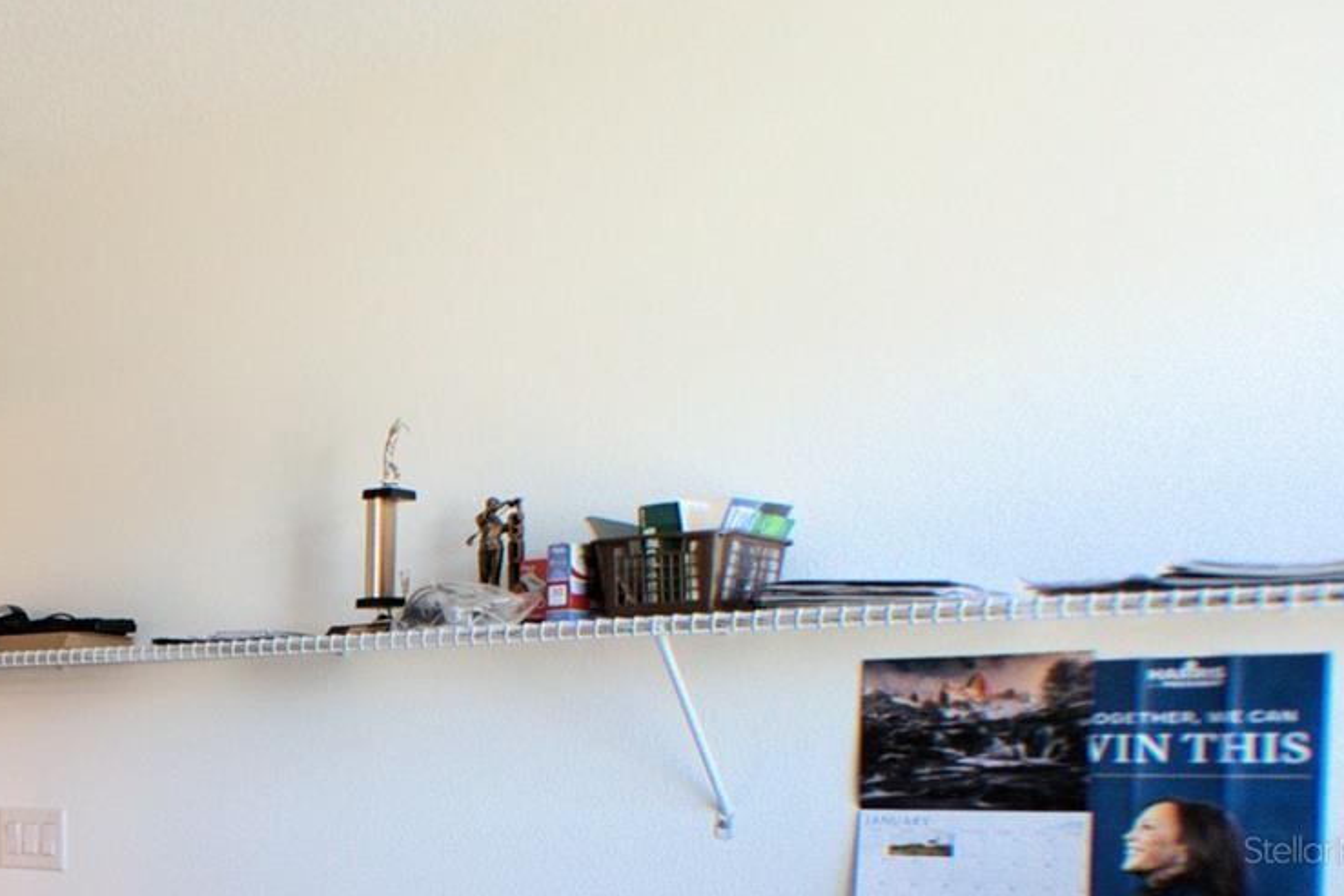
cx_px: -51
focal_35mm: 78
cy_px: 850
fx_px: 2912
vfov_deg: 17.2
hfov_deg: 24.6
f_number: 4
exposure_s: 1/60
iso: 400
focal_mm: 24
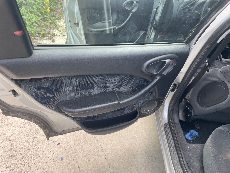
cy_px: 86
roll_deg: -9.6
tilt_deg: -38.2
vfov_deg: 53.1
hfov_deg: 67.3
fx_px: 173
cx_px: 115
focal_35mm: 26
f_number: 1.6
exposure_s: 1/261
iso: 32
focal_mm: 4.2
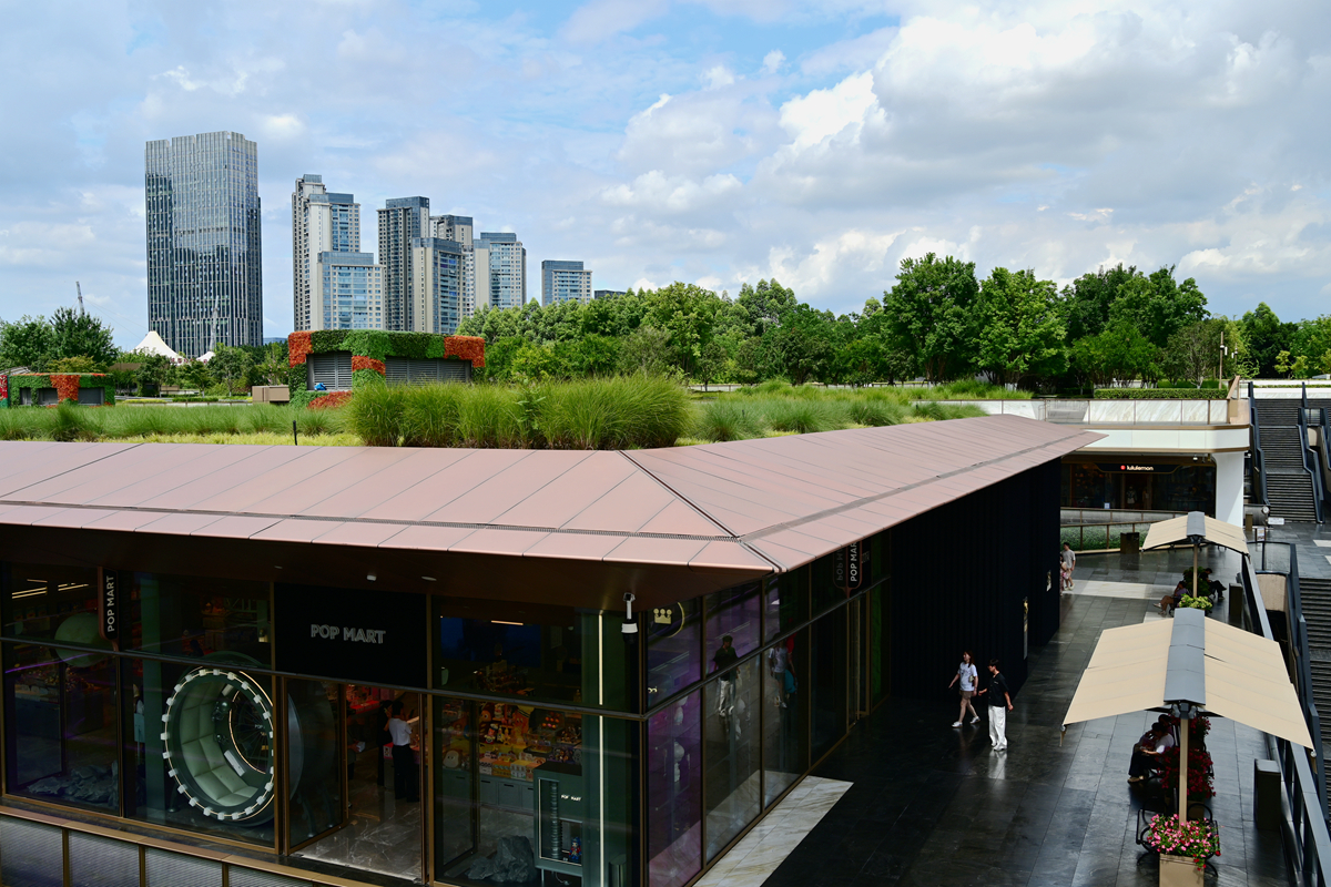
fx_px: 1128
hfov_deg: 61.1
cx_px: 666
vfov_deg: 43.0
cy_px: 444
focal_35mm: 30
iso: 100
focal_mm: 30.5
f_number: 8
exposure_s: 1/200
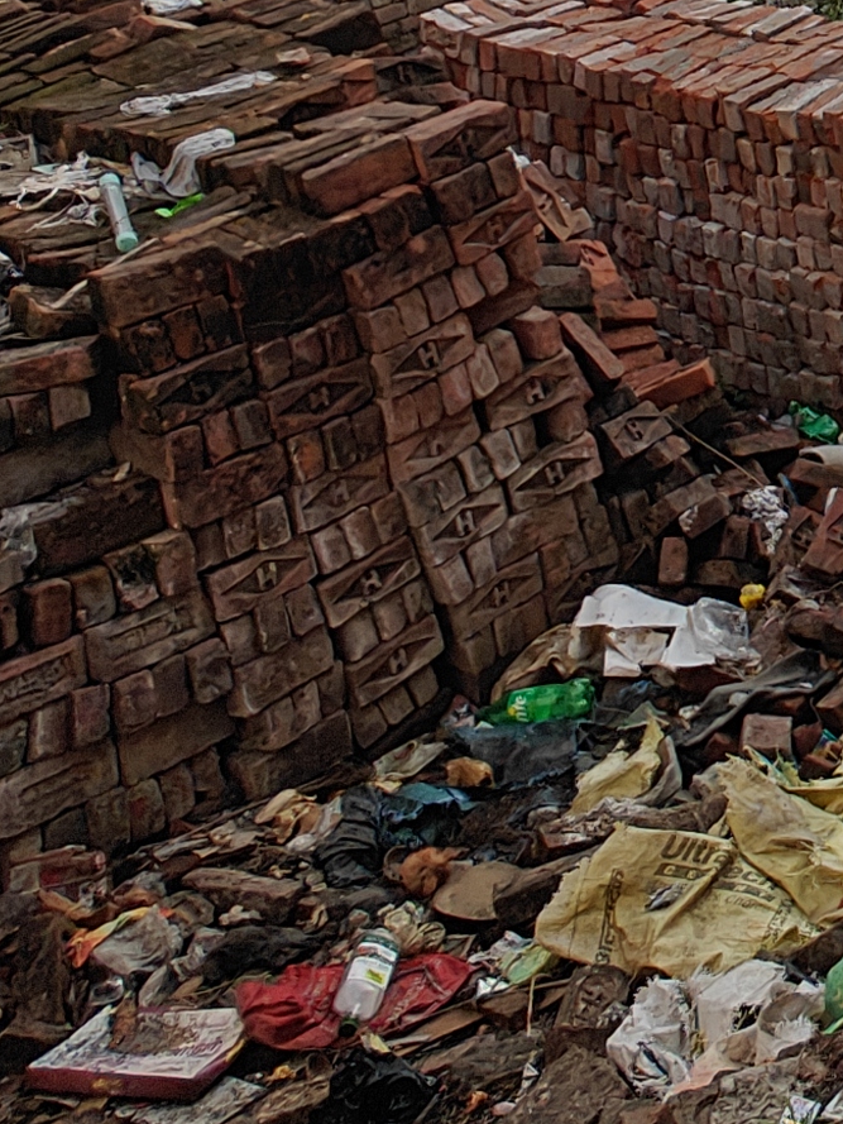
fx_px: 2045
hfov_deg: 18.8
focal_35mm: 63
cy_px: -173
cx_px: 1448
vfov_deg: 27.5
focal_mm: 2.62
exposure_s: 1/2779
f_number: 2.2
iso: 64
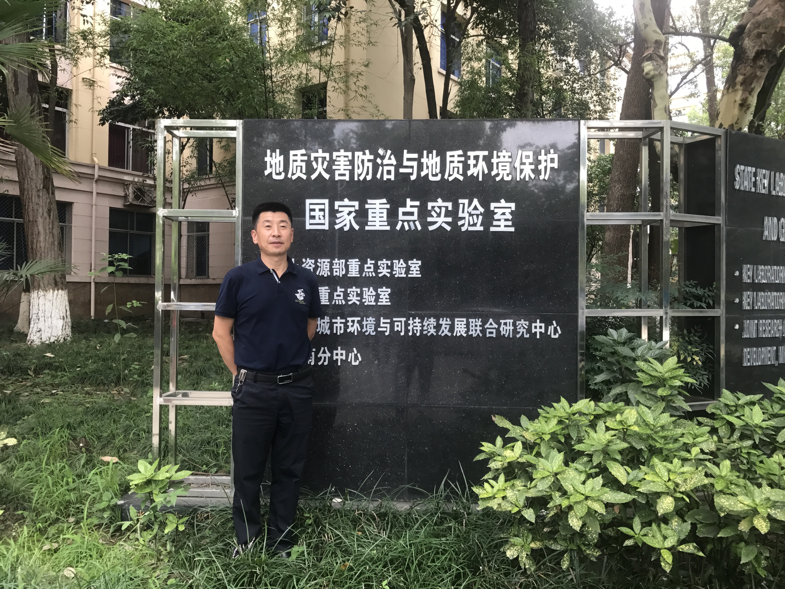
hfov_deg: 63.4
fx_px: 635
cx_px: 392
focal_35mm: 28
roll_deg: -0.6
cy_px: 294
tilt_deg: +0.9
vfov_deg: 49.7
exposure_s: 1/100
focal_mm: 3.99
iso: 40
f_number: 1.8
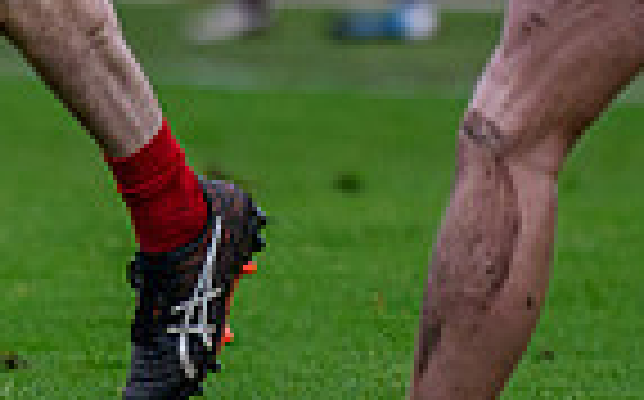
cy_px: -170
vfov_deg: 0.8
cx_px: -95
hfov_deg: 1.3
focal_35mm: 1671
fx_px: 29293
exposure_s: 1/4000
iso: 560
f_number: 2.8
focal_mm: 200
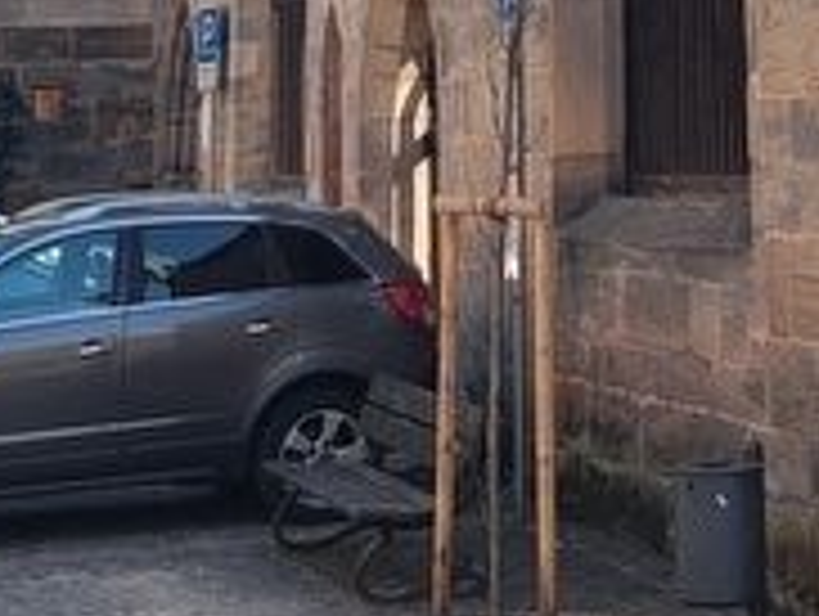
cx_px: 657
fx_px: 2701
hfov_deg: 17.1
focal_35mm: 114
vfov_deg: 11.9
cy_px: -531
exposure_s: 1/1102
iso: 40
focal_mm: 5.4
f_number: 1.8
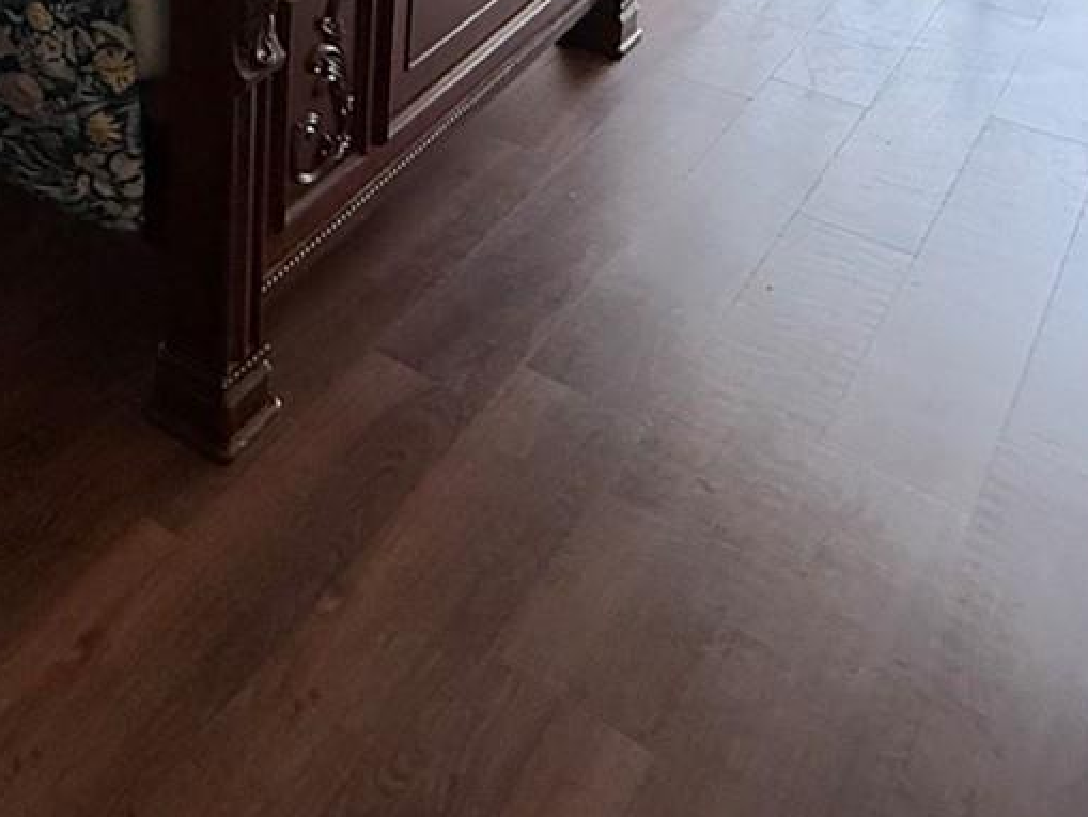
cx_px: -13
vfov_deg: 27.0
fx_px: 1383
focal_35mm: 44
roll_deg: +0.0
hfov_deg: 38.0
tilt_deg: -14.3
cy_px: -276
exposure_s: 1/60
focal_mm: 2.22
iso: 320
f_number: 2.2
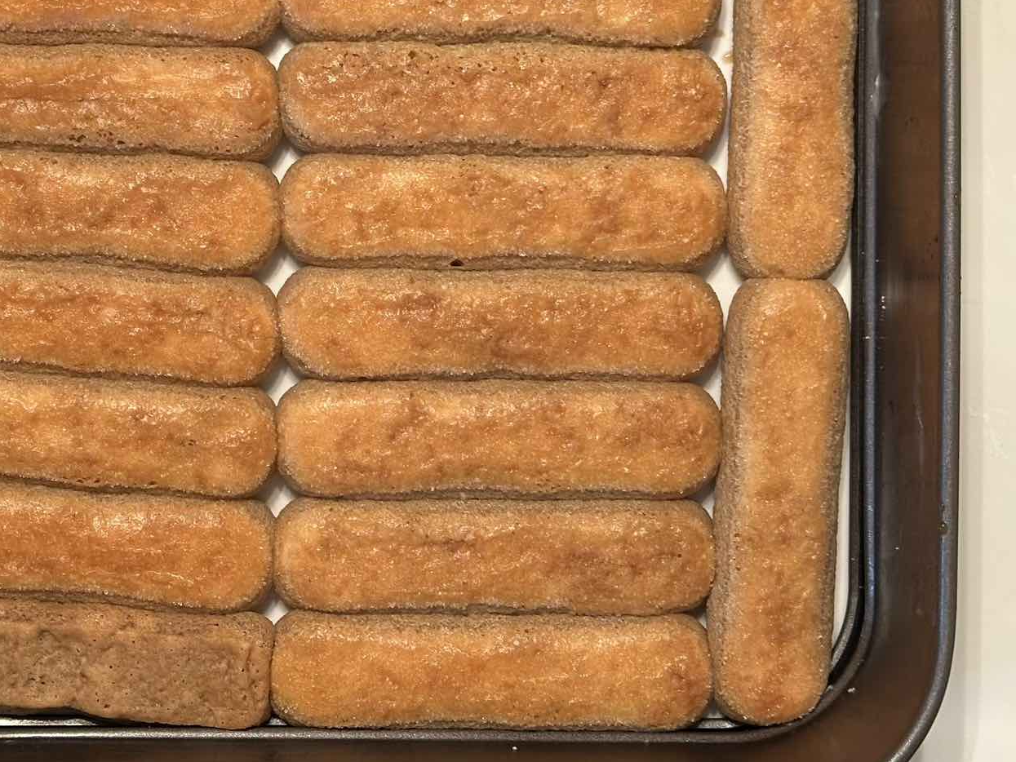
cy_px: 217
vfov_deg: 19.8
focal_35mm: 74
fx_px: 2172
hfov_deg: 26.2
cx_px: 337
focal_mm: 6.86
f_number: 1.78
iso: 160
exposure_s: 1/50
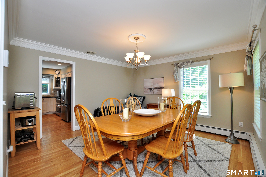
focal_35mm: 15
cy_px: 88
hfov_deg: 100.5
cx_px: 133
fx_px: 111
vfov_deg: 77.2
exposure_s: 1/80
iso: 400
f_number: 5
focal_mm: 10
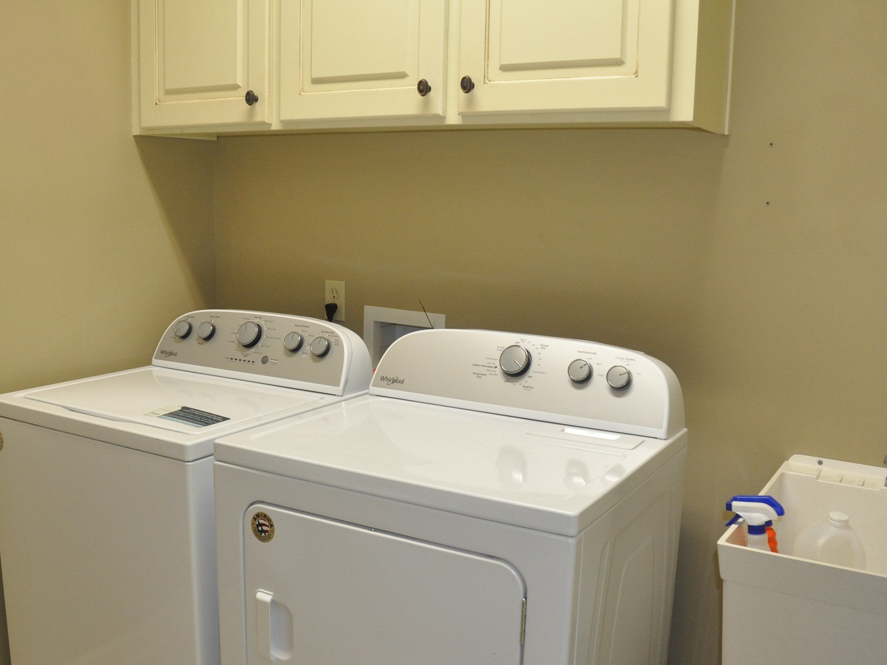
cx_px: 453
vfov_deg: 41.7
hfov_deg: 53.9
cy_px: 380
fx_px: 871
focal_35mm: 34
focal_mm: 18
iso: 800
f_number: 3.5
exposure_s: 1/80
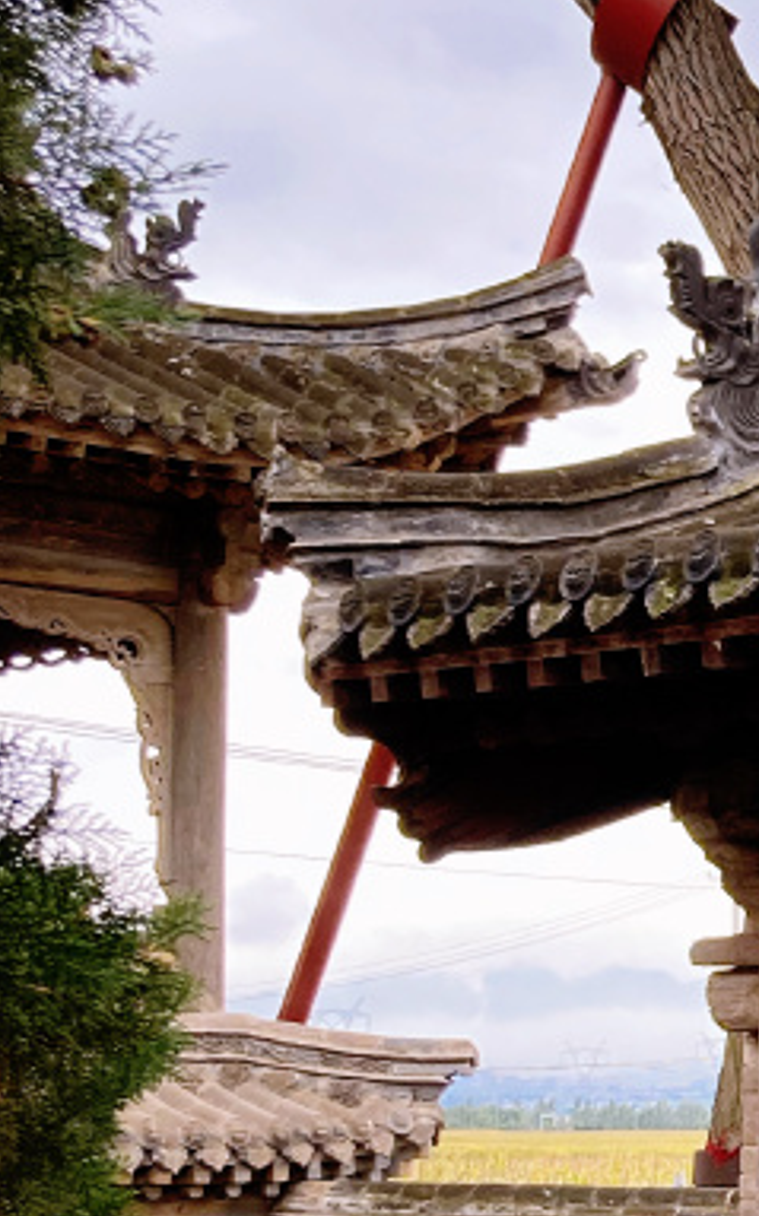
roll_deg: -0.2
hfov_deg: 12.7
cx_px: 1400
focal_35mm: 93
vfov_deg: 22.3
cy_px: 778
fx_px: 3081
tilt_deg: +7.4
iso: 20
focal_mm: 3.99
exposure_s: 1/235
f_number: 1.8
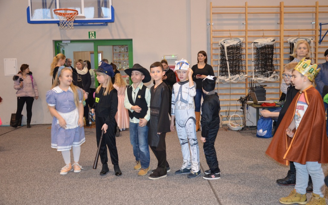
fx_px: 331
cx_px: 164
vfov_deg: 34.4
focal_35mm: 37
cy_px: 103
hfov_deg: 52.8
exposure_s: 1/60
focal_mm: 24
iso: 1100
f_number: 3.8
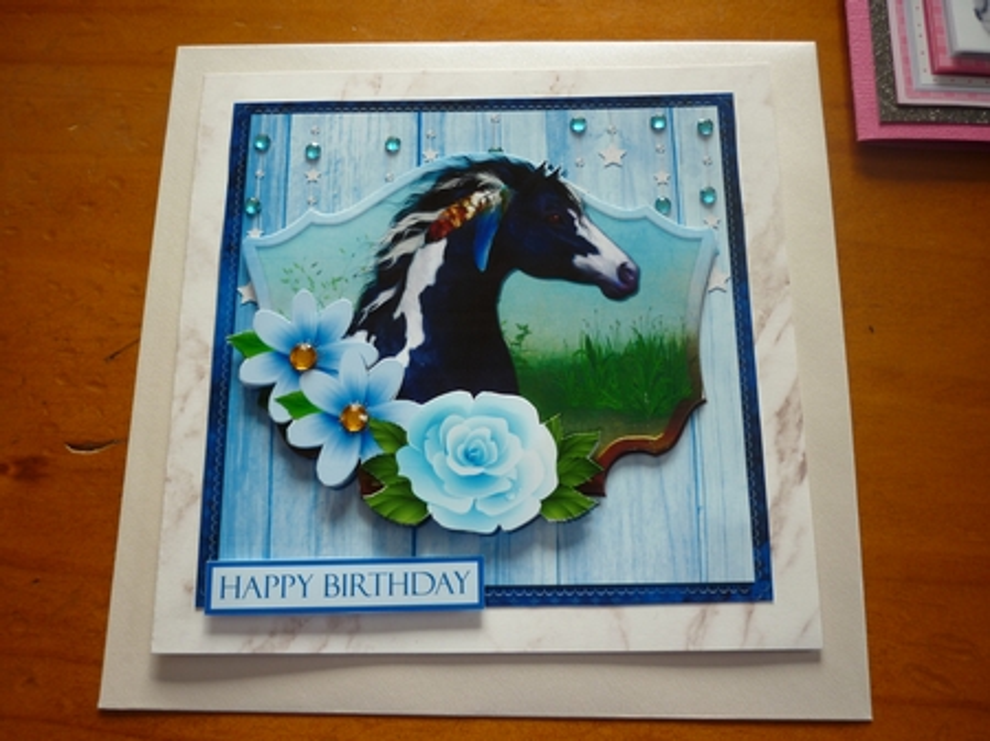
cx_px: 495
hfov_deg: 55.4
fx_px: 943
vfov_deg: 42.9
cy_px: 370
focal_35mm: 33
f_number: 2.8
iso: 80
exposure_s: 1/80
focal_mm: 5.5
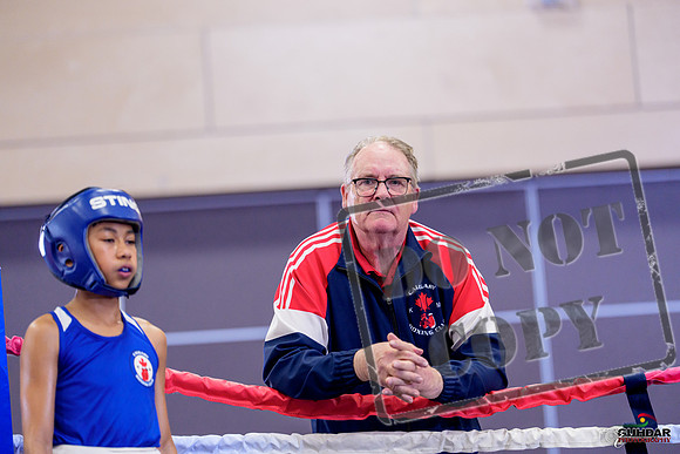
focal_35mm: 120
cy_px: 227
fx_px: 2267
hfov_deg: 17.1
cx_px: 340
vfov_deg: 11.4
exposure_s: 1/1000
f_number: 2
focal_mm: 120
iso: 3200
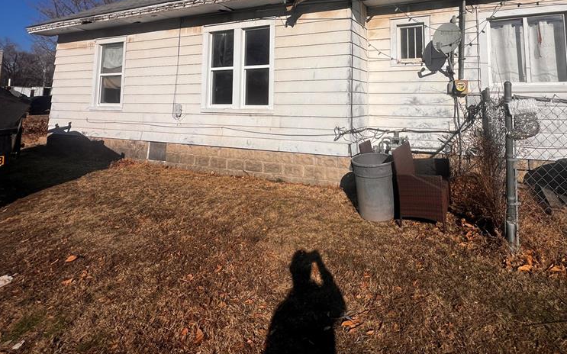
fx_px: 294
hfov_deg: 86.9
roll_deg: +0.1
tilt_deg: +5.6
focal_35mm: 19
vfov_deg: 57.2
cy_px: 66
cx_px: 340
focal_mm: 1.57
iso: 32
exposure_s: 1/5814
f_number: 1.8
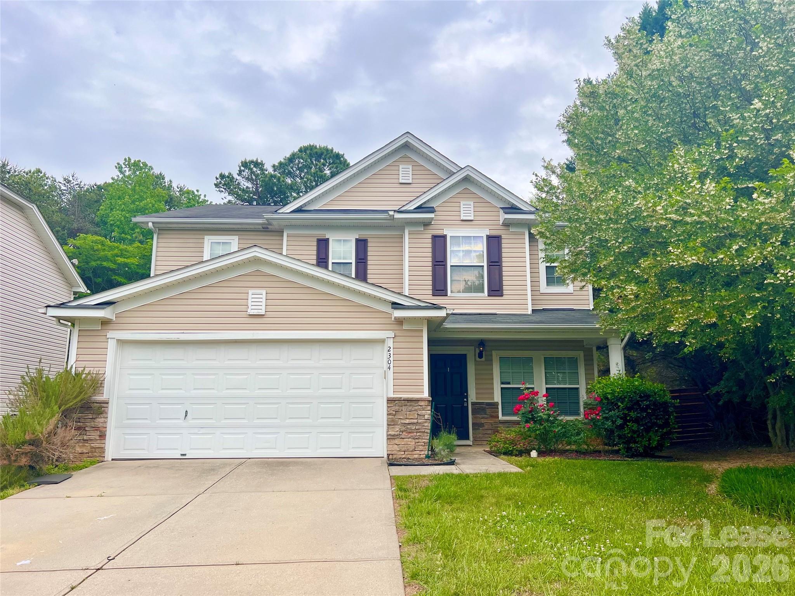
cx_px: 398
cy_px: 298
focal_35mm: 26
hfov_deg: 67.3
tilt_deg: +9.9
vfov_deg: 53.1
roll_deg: +1.4
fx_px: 597
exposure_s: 1/3968
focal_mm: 5.7
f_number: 1.5
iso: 50
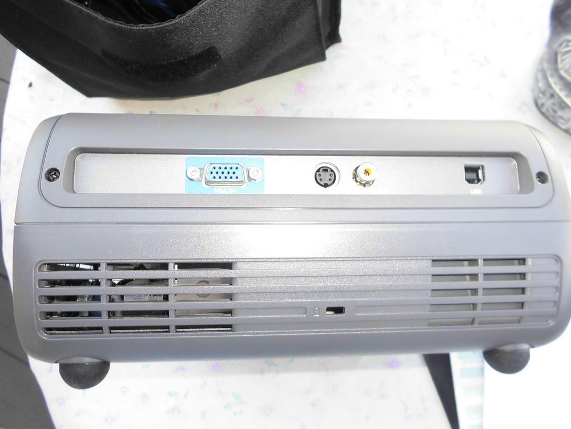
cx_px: 286
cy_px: 214
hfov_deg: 67.3
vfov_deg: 53.1
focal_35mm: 26
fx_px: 429
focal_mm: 4.6
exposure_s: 1/60
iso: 100
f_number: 3.2
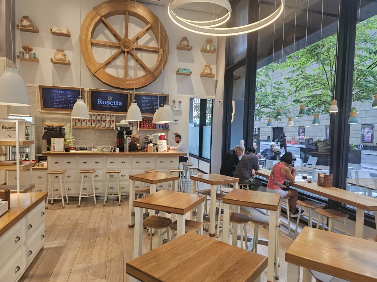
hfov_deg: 73.9
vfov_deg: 58.9
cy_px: 141
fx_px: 250
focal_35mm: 23
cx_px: 188
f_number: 1.7
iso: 64
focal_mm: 6.3
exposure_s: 1/120
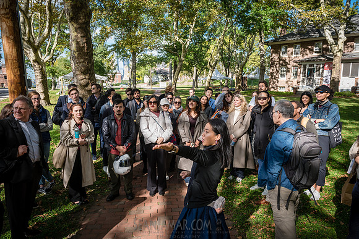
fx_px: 245
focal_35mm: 25
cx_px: 180
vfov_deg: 52.1
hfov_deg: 72.5
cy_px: 120
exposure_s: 1/640
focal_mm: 24
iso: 250
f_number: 4.5
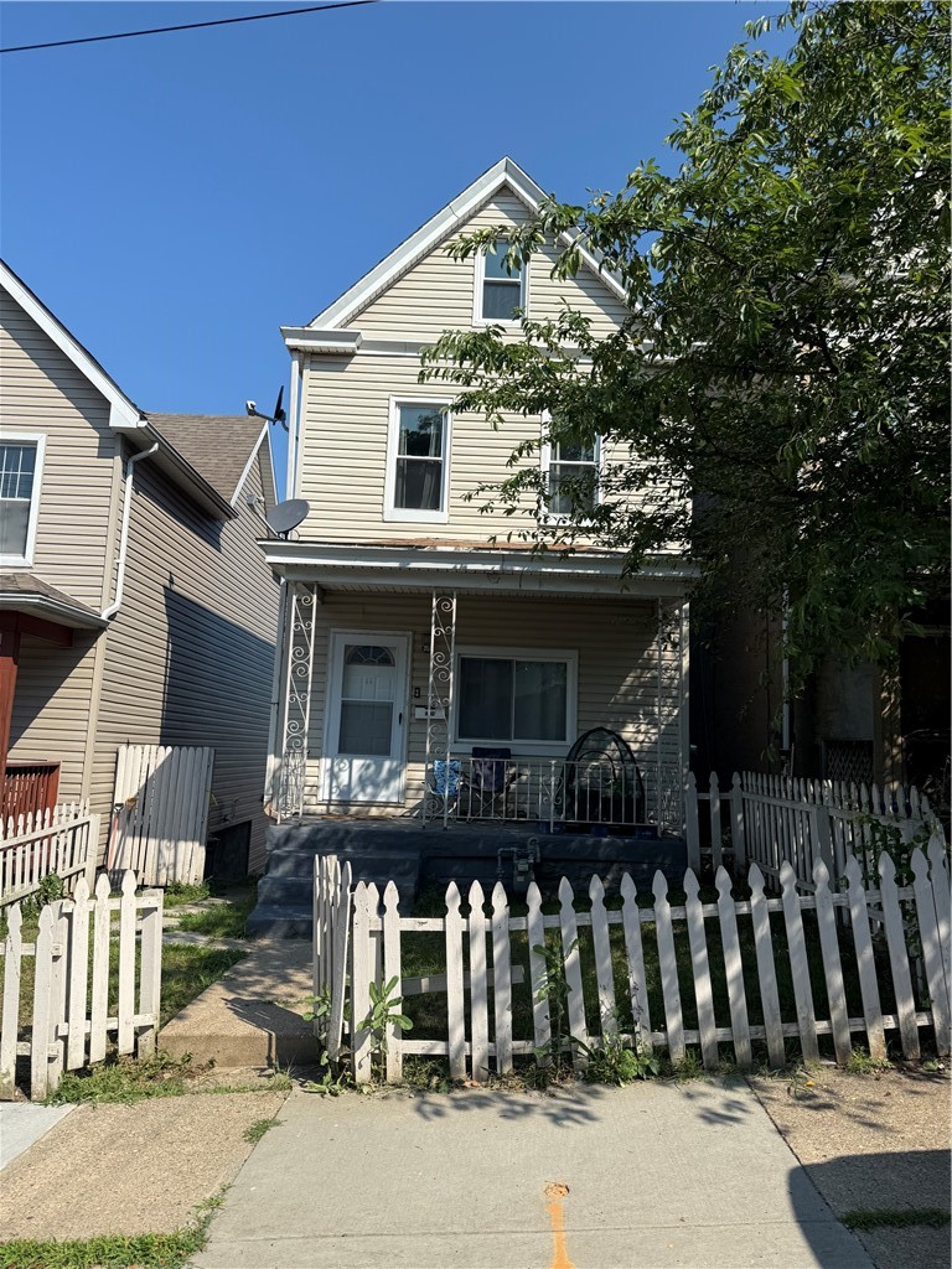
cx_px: 476
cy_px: 634
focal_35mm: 24
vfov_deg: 71.6
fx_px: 880
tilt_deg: +8.5
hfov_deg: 56.8
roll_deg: -2.2
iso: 80
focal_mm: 6.76
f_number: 1.78
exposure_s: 1/4167
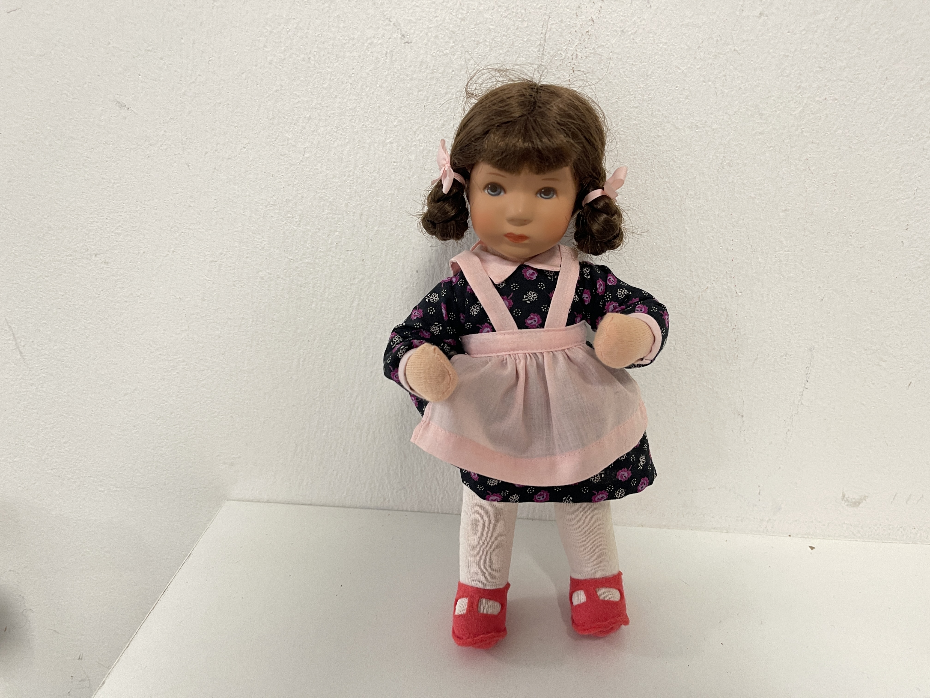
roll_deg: +0.3
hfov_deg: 69.4
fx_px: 672
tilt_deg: -23.6
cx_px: 465
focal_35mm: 25
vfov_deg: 54.9
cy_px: 349
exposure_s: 1/50
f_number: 1.6
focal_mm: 5.1
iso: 100
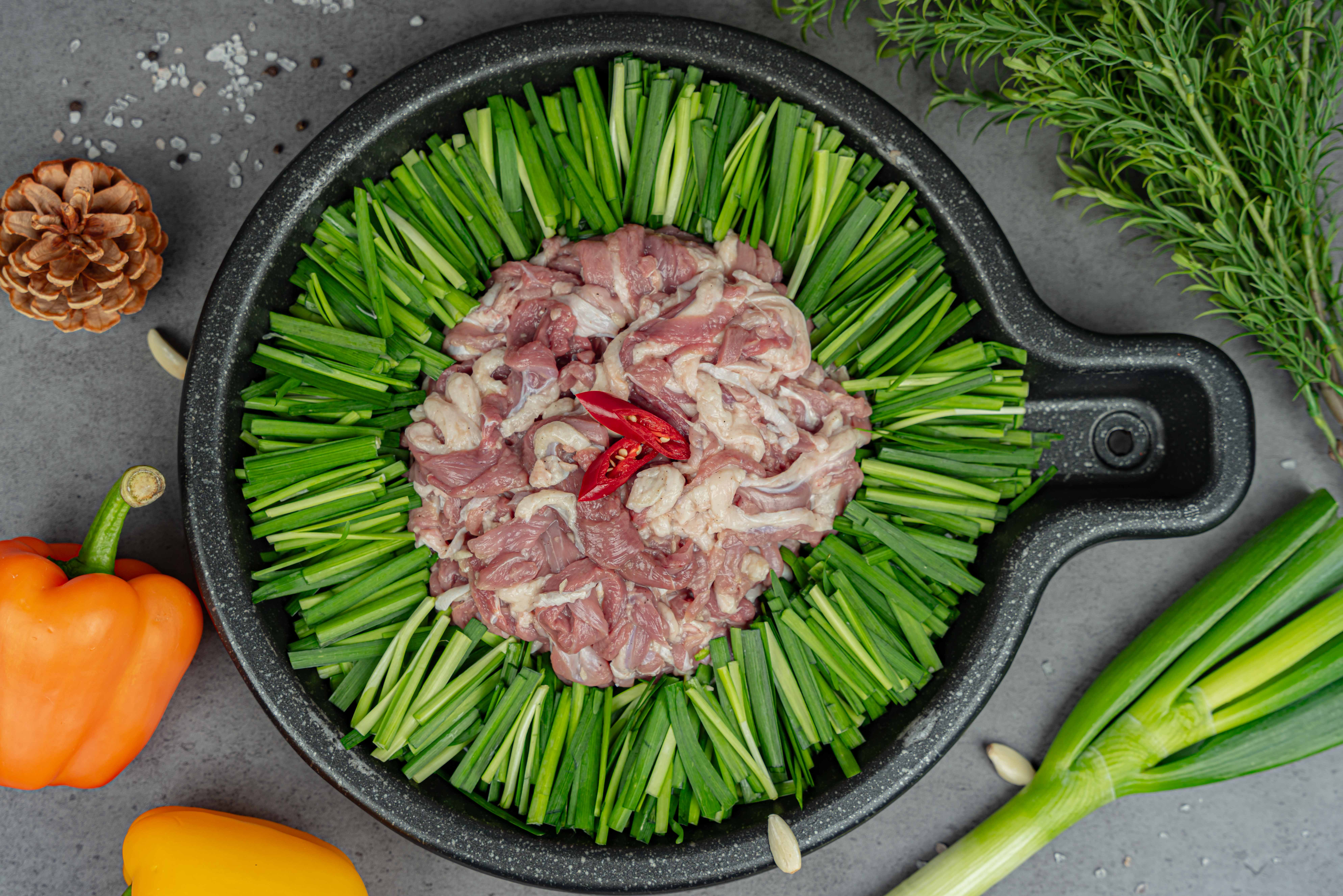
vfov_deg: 22.6
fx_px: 2239
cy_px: 448
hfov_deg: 33.4
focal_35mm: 60
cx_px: 672
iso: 100
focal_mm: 60
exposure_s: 1/125
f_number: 4.5
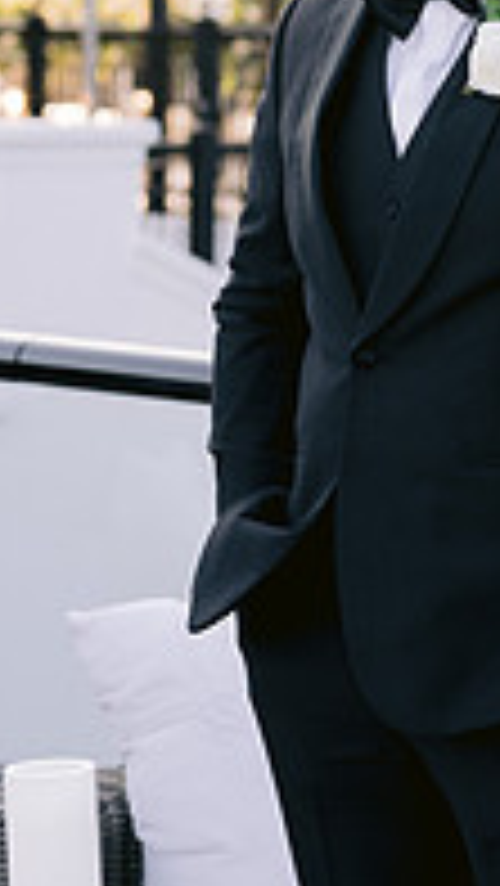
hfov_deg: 7.3
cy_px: 340
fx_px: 3908
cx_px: 451
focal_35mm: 166
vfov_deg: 12.9
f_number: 2.8
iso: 400
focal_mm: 50
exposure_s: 1/640
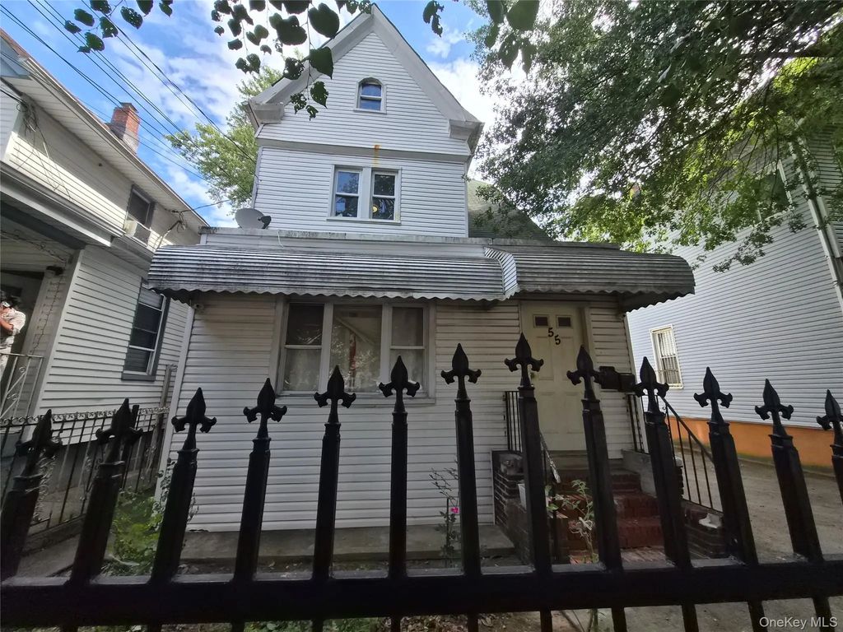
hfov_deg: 106.2
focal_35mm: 13
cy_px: 316
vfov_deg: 89.9
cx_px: 422
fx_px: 317
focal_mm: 1.7
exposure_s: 1/718
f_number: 2.2
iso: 50
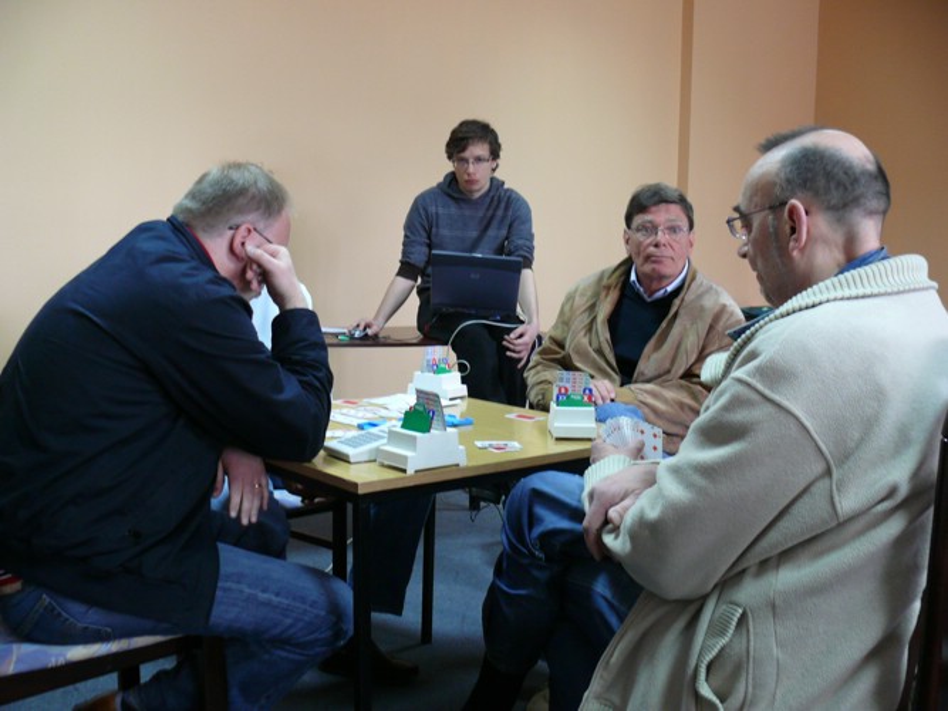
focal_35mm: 35
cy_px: 356
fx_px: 958
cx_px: 474
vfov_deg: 40.7
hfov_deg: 52.6
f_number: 2.8
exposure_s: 1/10
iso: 200
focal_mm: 7.4
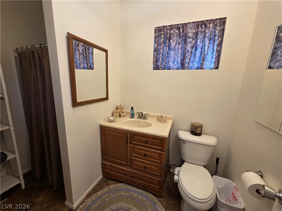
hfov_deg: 106.2
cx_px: 141
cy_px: 106
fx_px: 106
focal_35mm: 13
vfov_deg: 89.9
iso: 160
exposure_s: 1/120
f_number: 2.2
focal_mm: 2.2
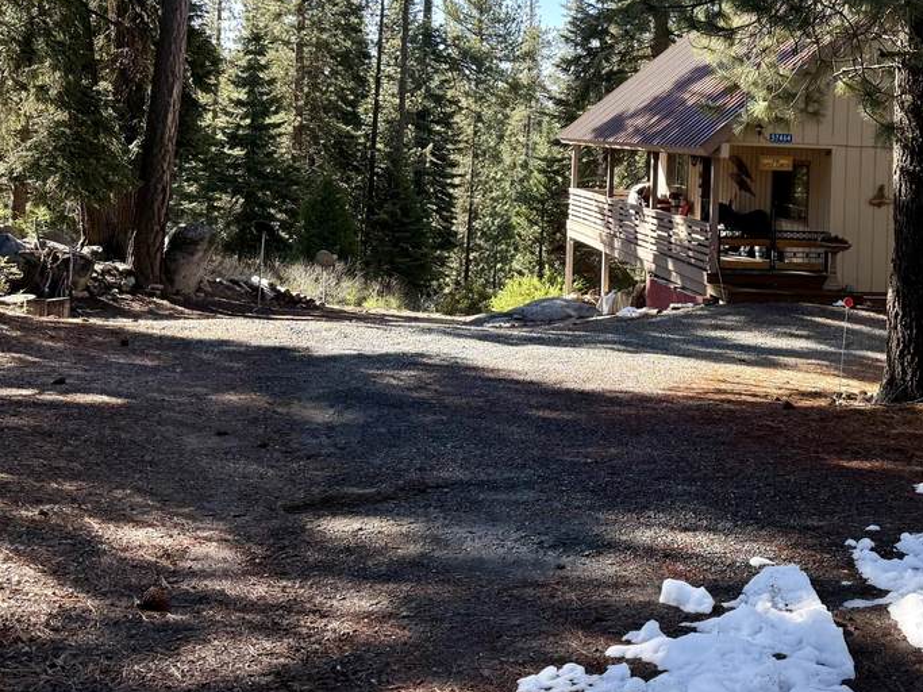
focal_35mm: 45
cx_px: 582
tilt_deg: +1.2
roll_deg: -2.5
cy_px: 91
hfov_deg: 41.7
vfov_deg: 30.9
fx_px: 1200
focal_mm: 6.76
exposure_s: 1/943
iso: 100
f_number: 1.78
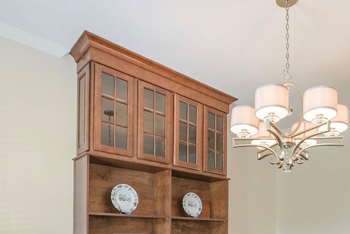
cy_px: 233
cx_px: 229
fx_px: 301
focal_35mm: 31
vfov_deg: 37.8
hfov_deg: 59.1
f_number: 9
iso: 100
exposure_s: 1/1.25
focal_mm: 13
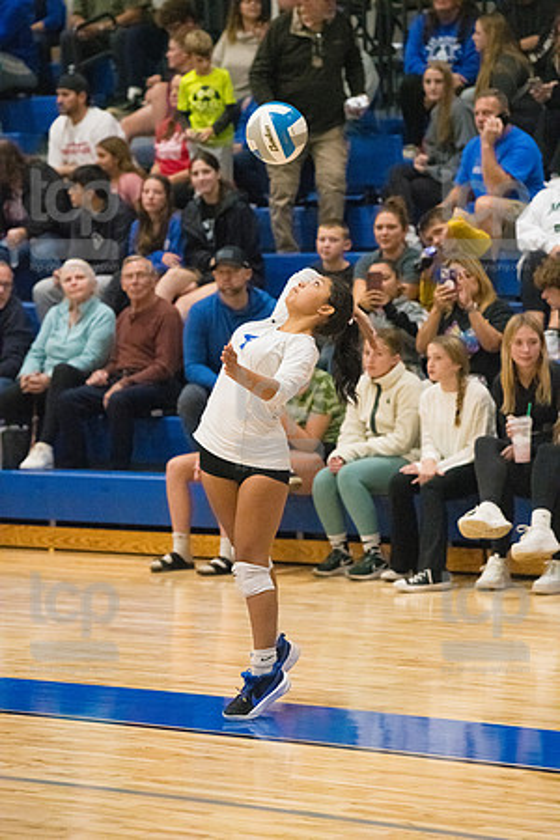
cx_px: 280
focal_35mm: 160
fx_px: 3733
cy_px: 420
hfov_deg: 8.6
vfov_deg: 12.8
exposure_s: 1/1600
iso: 10000
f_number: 4.5
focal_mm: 160
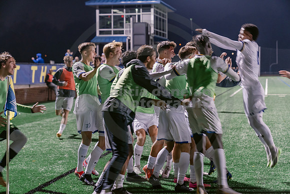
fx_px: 564
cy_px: 97
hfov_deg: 28.8
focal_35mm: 70
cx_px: 145
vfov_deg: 19.5
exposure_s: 1/125
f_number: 3.5
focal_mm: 70
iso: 2500
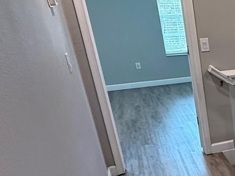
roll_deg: +0.6
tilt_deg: -20.8
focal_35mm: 47
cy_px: 127
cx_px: 311
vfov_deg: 30.4
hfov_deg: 30.9
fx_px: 319
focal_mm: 2.22
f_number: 2.2
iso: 400
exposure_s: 1/120
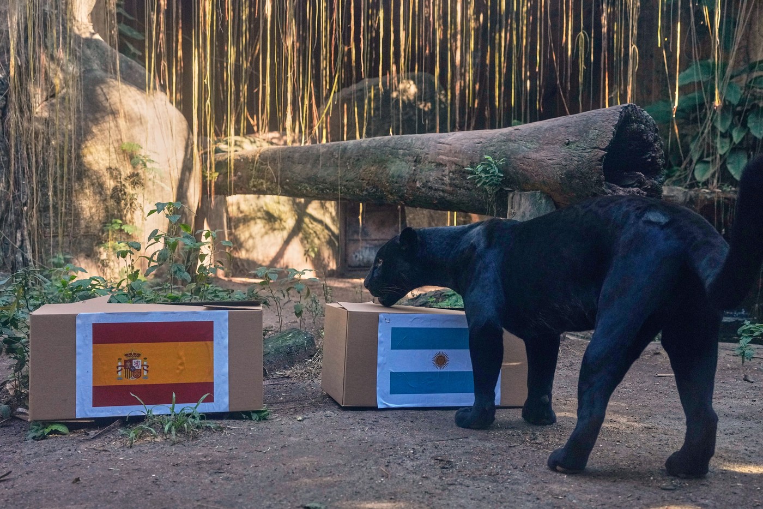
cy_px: 254
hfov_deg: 54.4
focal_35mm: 35
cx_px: 382
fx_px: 742
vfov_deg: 37.8
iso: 2000
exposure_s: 1/640
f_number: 3.5
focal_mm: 35
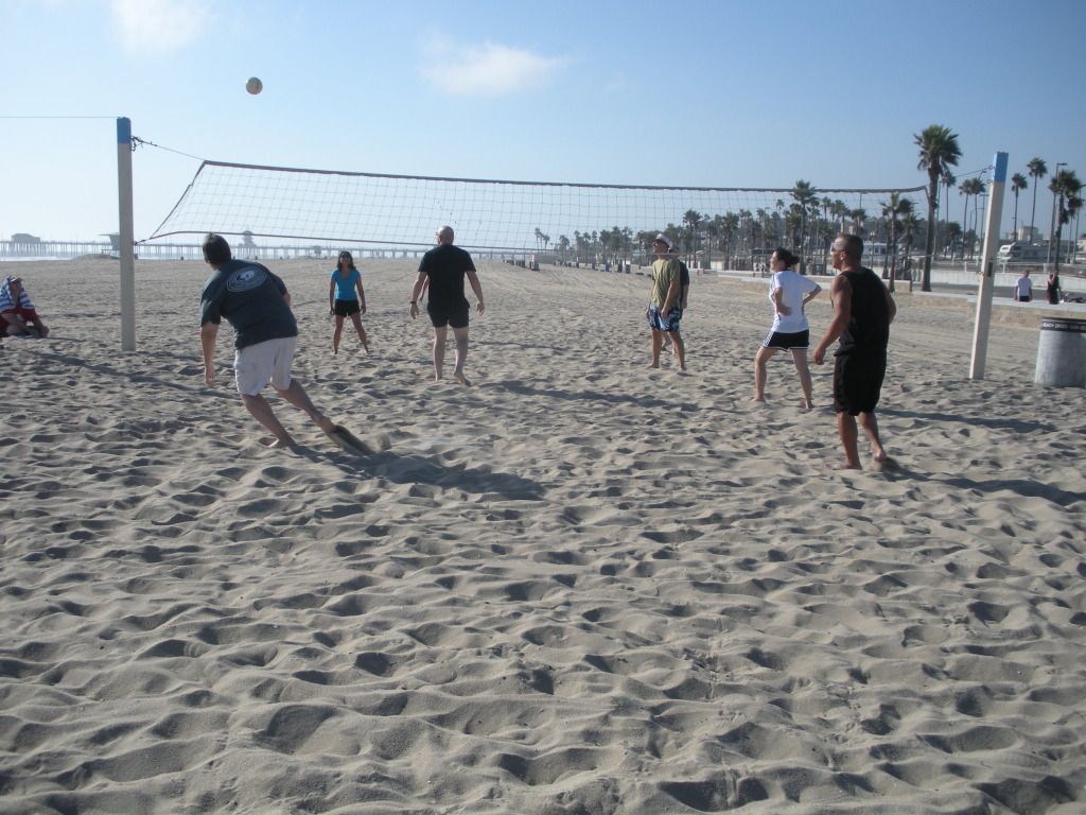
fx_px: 1129
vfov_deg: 39.7
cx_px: 543
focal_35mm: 36
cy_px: 408
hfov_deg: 51.4
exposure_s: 1/916
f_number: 3.5
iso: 64
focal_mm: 6.3
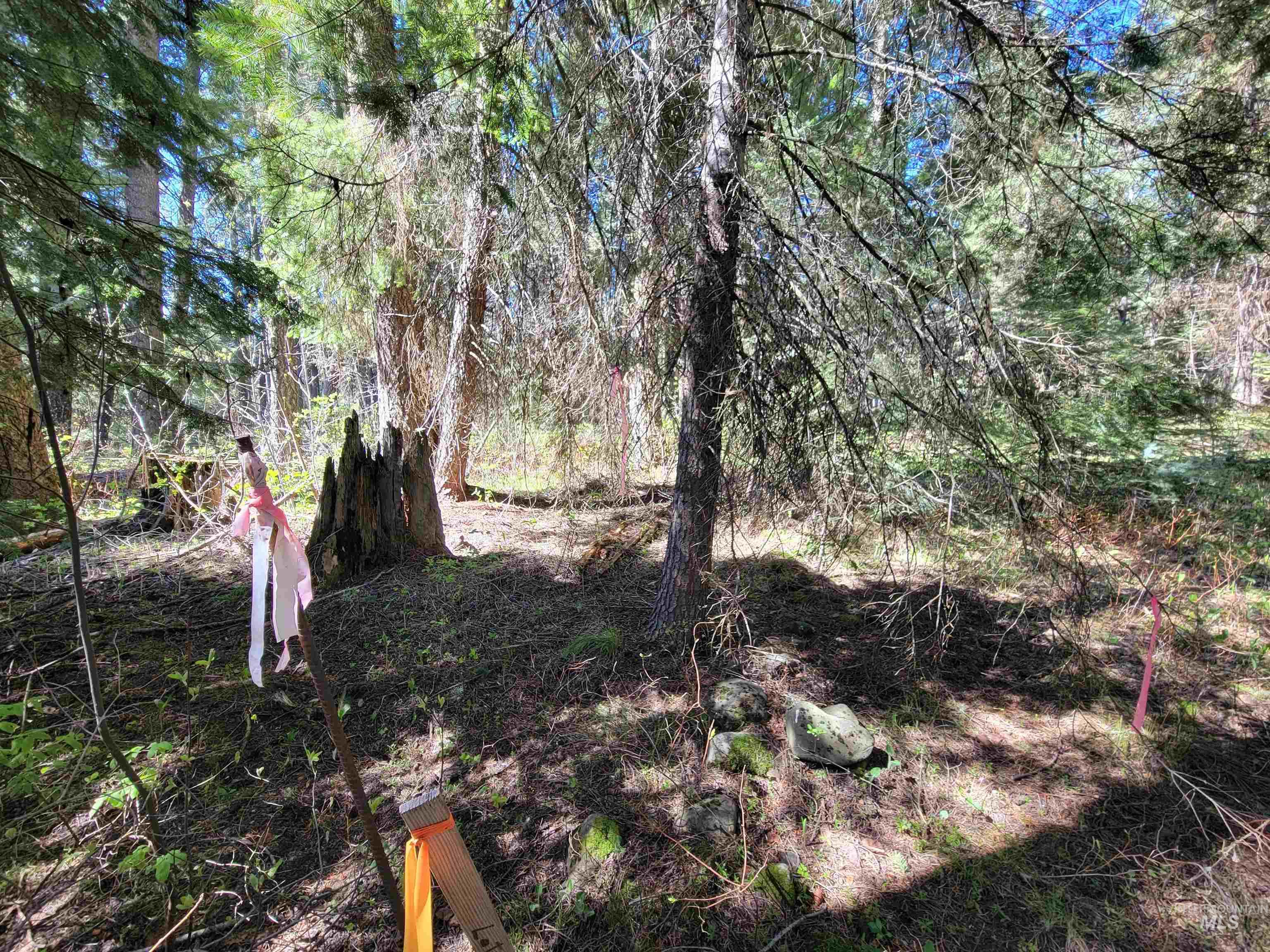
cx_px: 635
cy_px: 476
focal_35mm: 13
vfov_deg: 89.9
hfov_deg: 106.2
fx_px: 477
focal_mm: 2.2
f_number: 2.2
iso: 100
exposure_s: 1/120
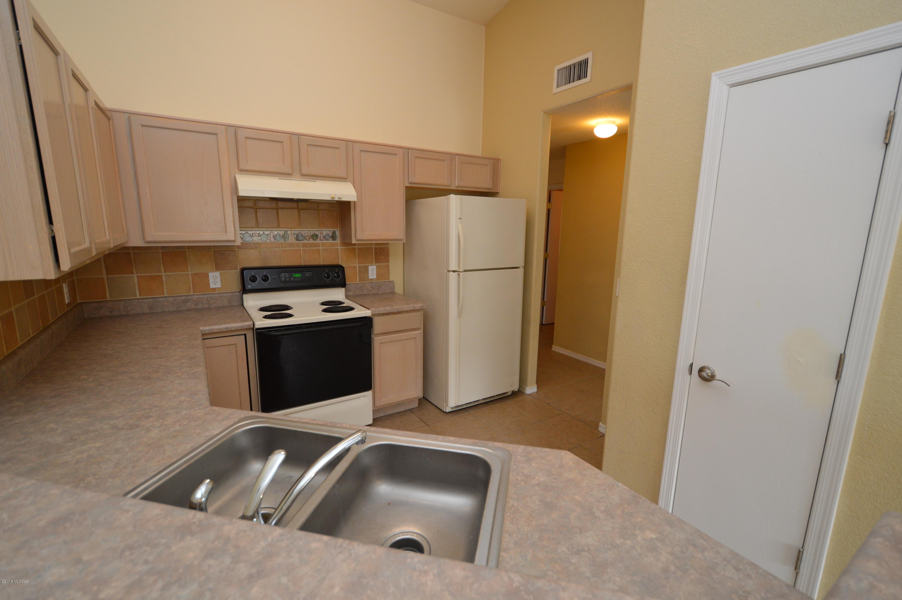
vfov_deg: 77.2
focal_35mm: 15
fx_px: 375
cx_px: 451
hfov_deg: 100.4
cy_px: 300
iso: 400
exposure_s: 1/60
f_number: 4
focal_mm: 10
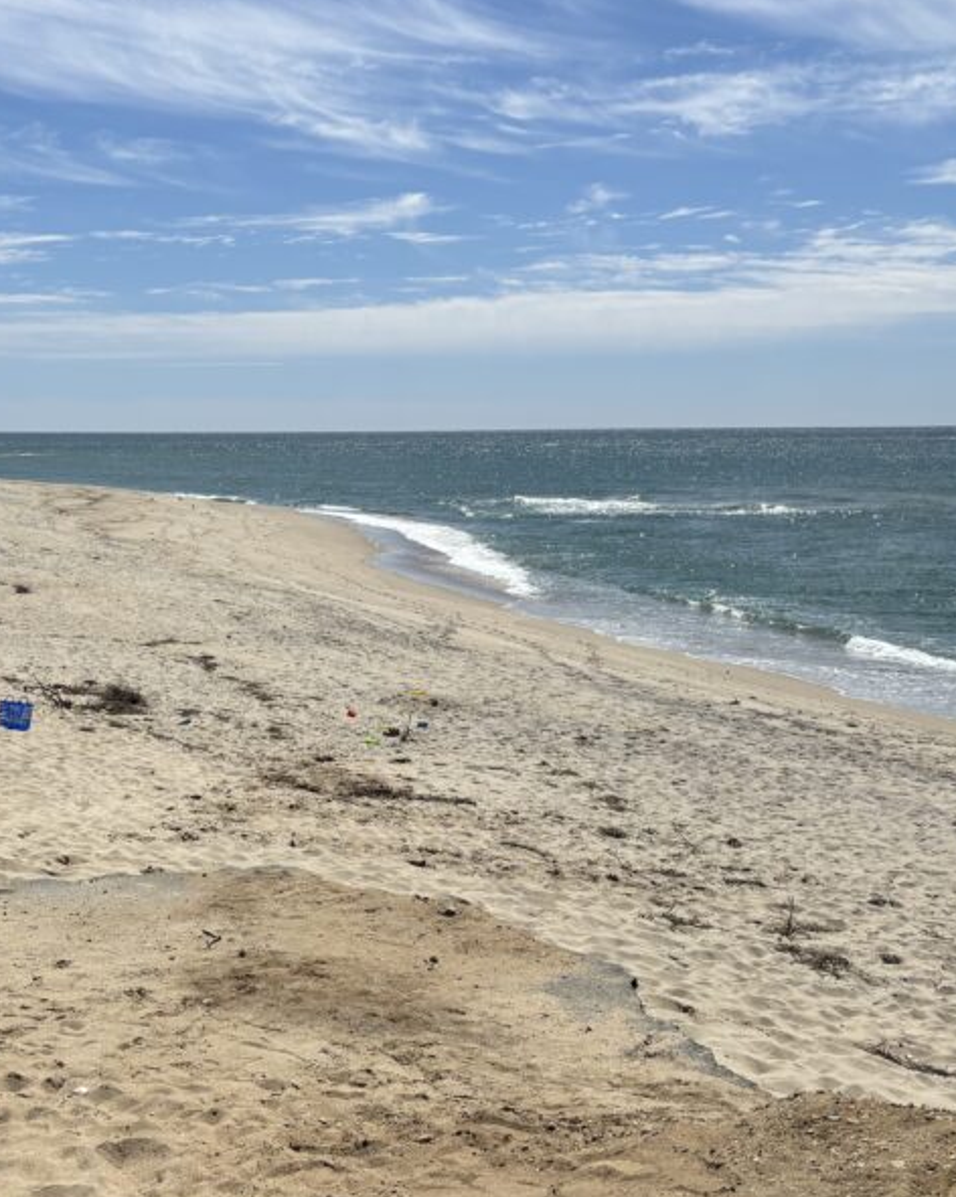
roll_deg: -0.1
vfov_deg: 41.8
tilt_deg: -11.2
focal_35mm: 44
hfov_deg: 33.6
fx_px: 1558
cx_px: 267
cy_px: 731
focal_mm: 5.96
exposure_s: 1/9091
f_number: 1.6
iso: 50
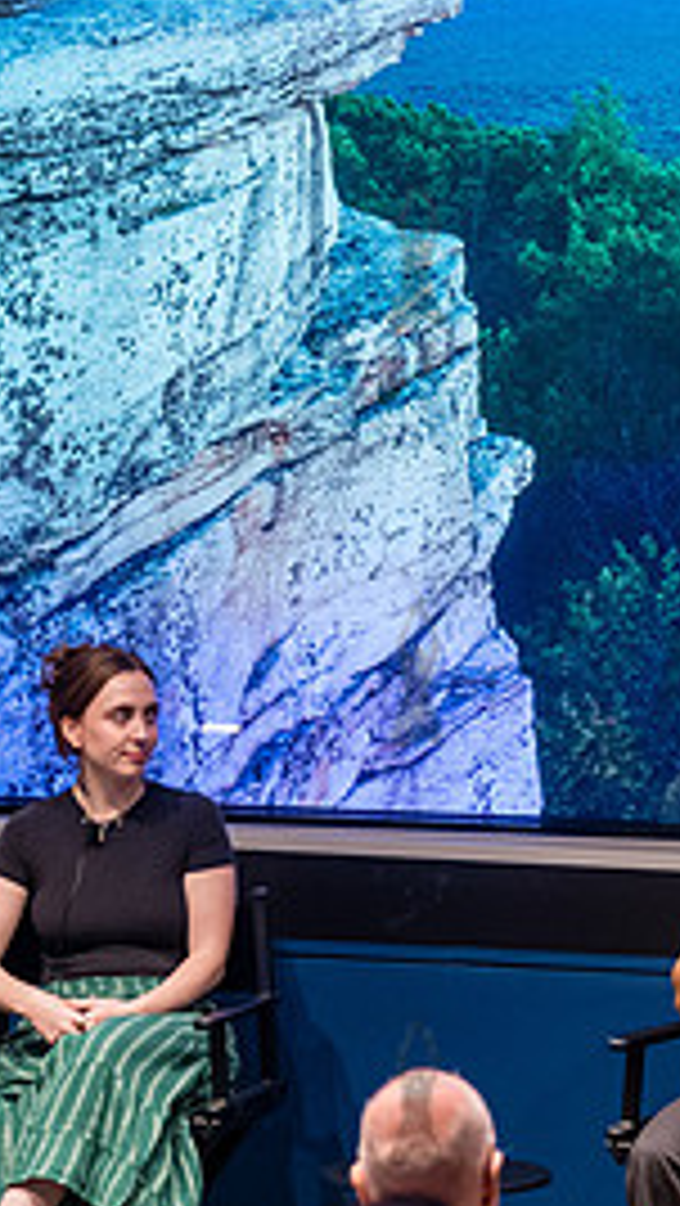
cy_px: 550
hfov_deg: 7.1
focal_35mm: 170
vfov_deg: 12.7
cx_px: 477
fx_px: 5442
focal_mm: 67
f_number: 3.5
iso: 5000
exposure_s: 1/200
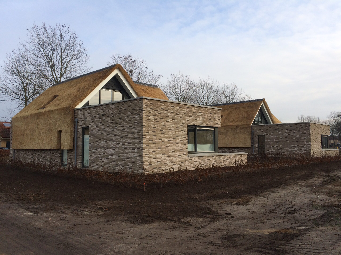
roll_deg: -0.2
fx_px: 286
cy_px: 128
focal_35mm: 29
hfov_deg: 61.7
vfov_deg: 48.2
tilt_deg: +3.5
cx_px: 170
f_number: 2.2
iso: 32
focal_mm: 4.15
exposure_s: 1/1026
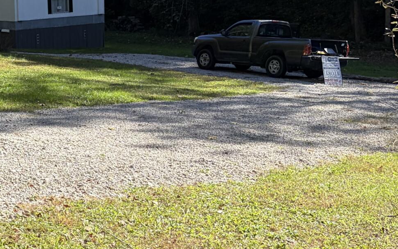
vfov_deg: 15.3
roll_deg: +4.0
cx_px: -80
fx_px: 922
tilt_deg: -6.4
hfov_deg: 22.4
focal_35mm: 85
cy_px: 84
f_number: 1.6
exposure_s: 1/1901
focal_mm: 5.96
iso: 50
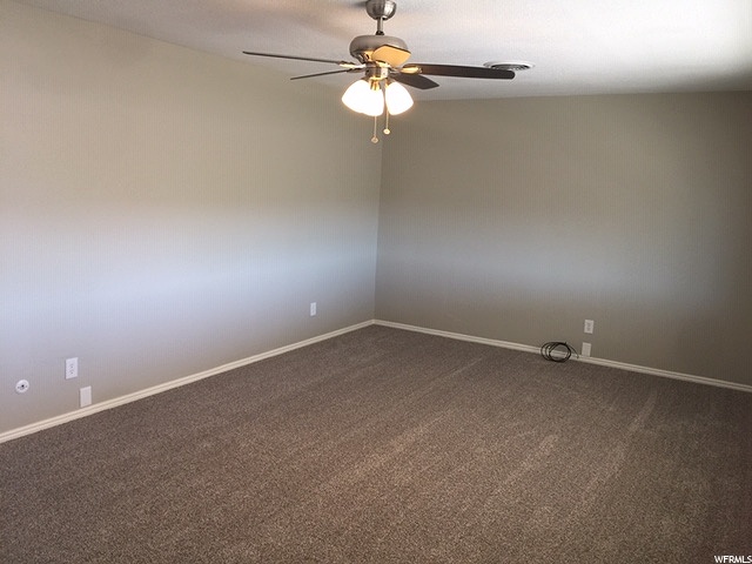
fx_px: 630
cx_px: 376
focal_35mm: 29
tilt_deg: -7.9
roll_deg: -2.3
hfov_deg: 61.7
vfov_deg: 48.2
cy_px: 282
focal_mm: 4.15
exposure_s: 1/40
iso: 32
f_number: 2.2
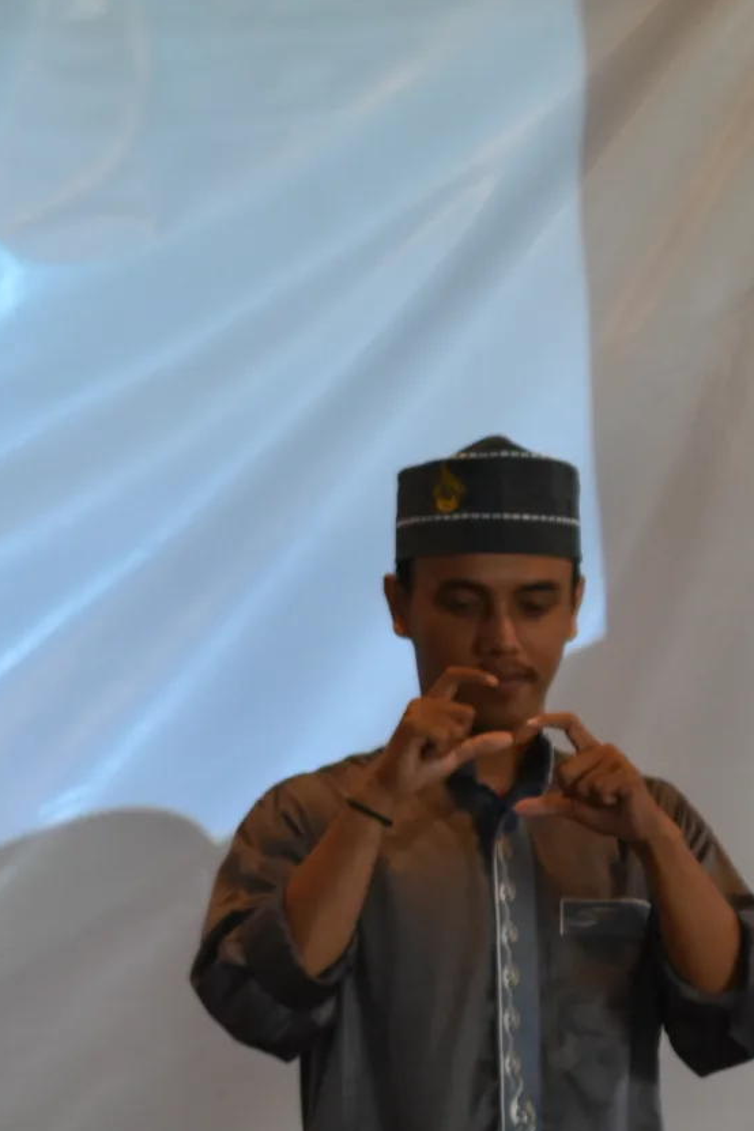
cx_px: 1060
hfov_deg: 5.9
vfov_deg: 8.9
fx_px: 7257
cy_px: 982
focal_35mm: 231
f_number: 2.8
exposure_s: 1/200
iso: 800
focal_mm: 50
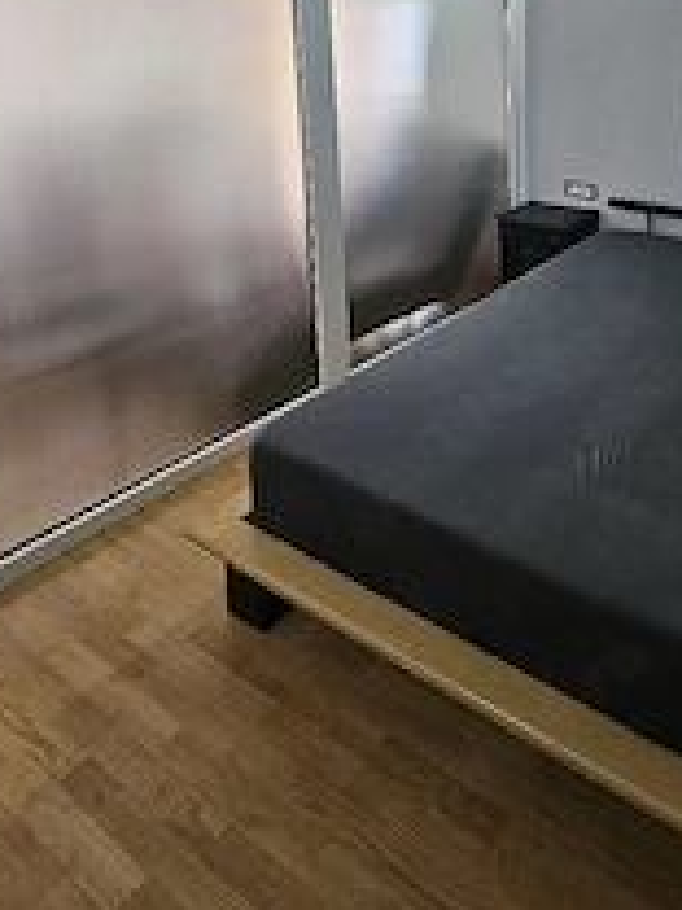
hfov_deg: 49.9
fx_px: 657
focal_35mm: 25
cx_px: 590
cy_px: 114
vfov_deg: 60.3
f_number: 2.2
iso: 400
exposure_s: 1/33.4
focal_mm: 2.2
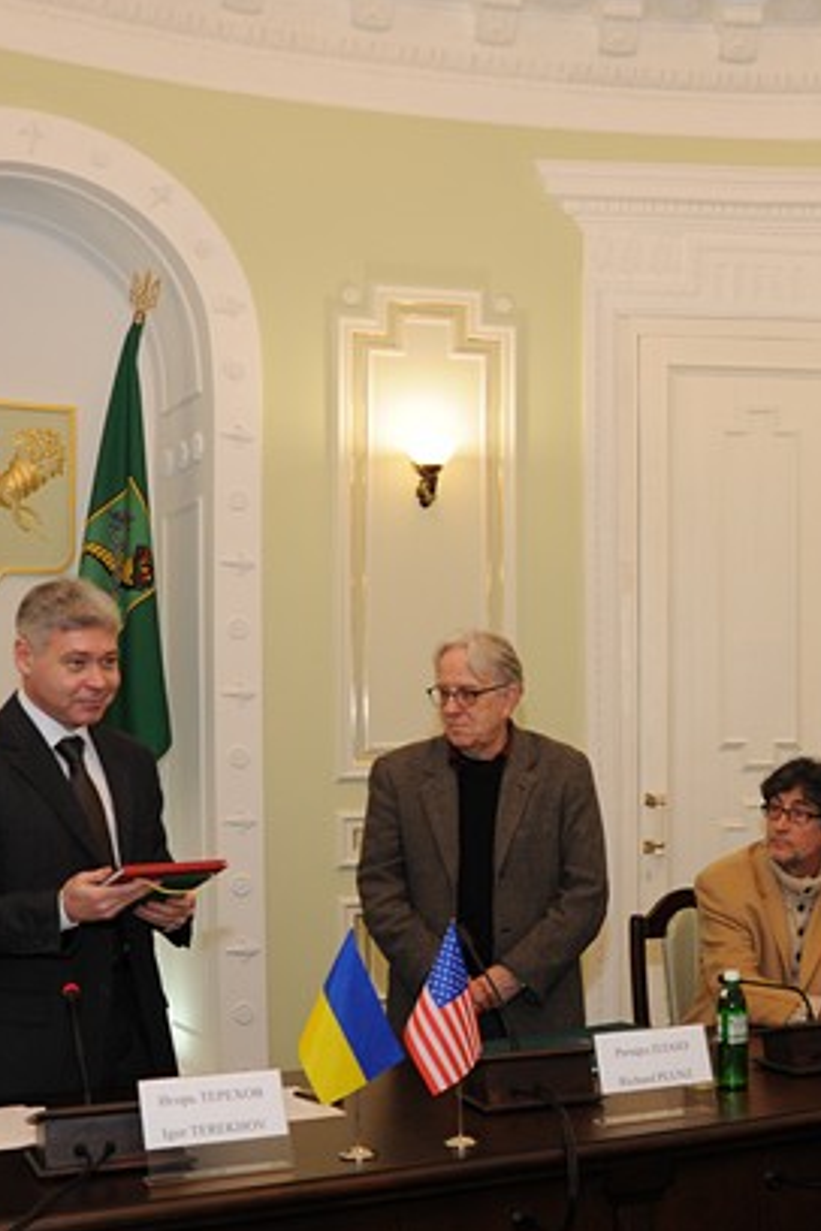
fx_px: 1608
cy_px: 797
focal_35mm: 47
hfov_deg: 27.6
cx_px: 733
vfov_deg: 41.5
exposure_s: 1/160
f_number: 3.5
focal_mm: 24
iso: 800
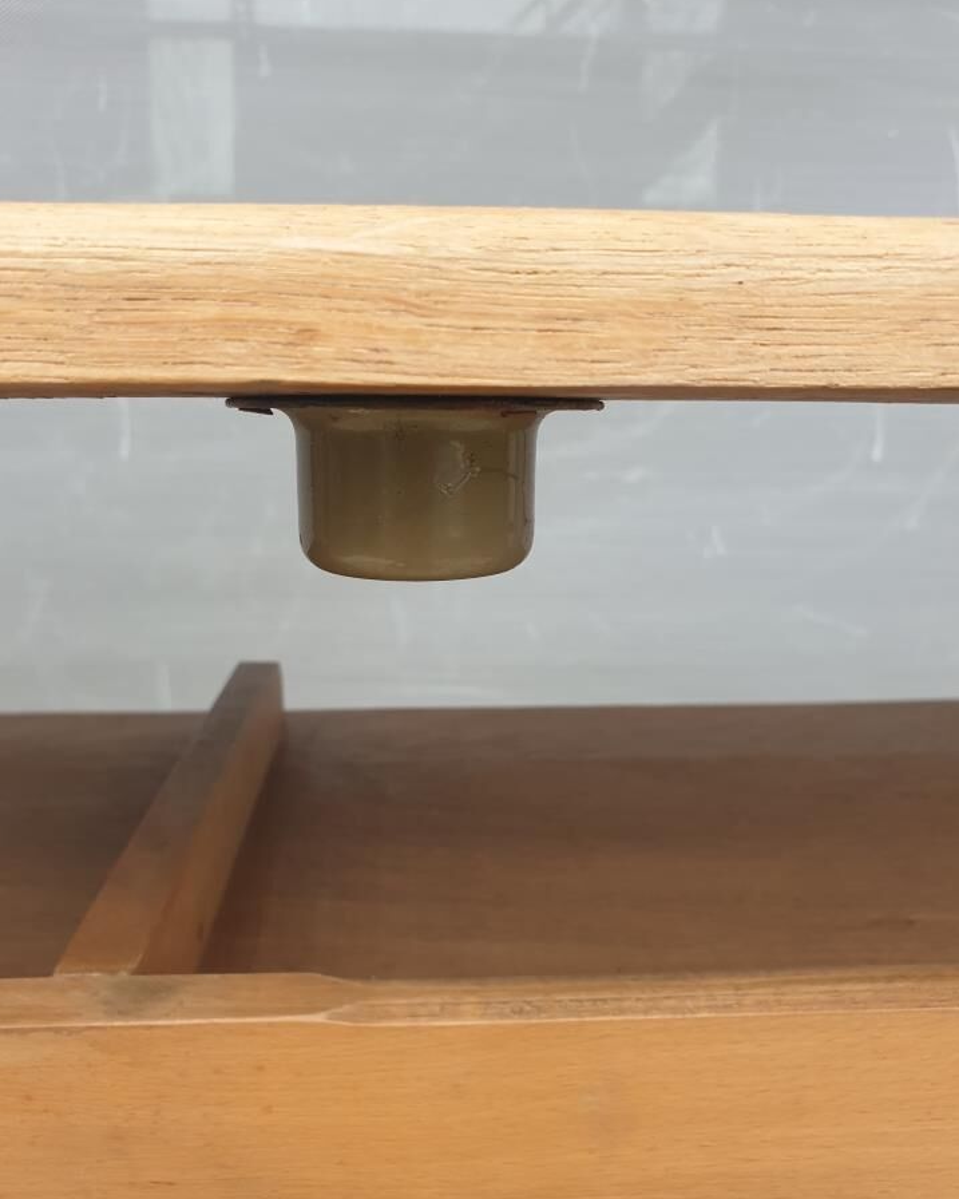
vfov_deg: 60.4
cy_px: 569
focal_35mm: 29
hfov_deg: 50.0
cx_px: 449
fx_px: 1029
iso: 64
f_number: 2.4
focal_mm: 4.3
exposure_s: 1/120
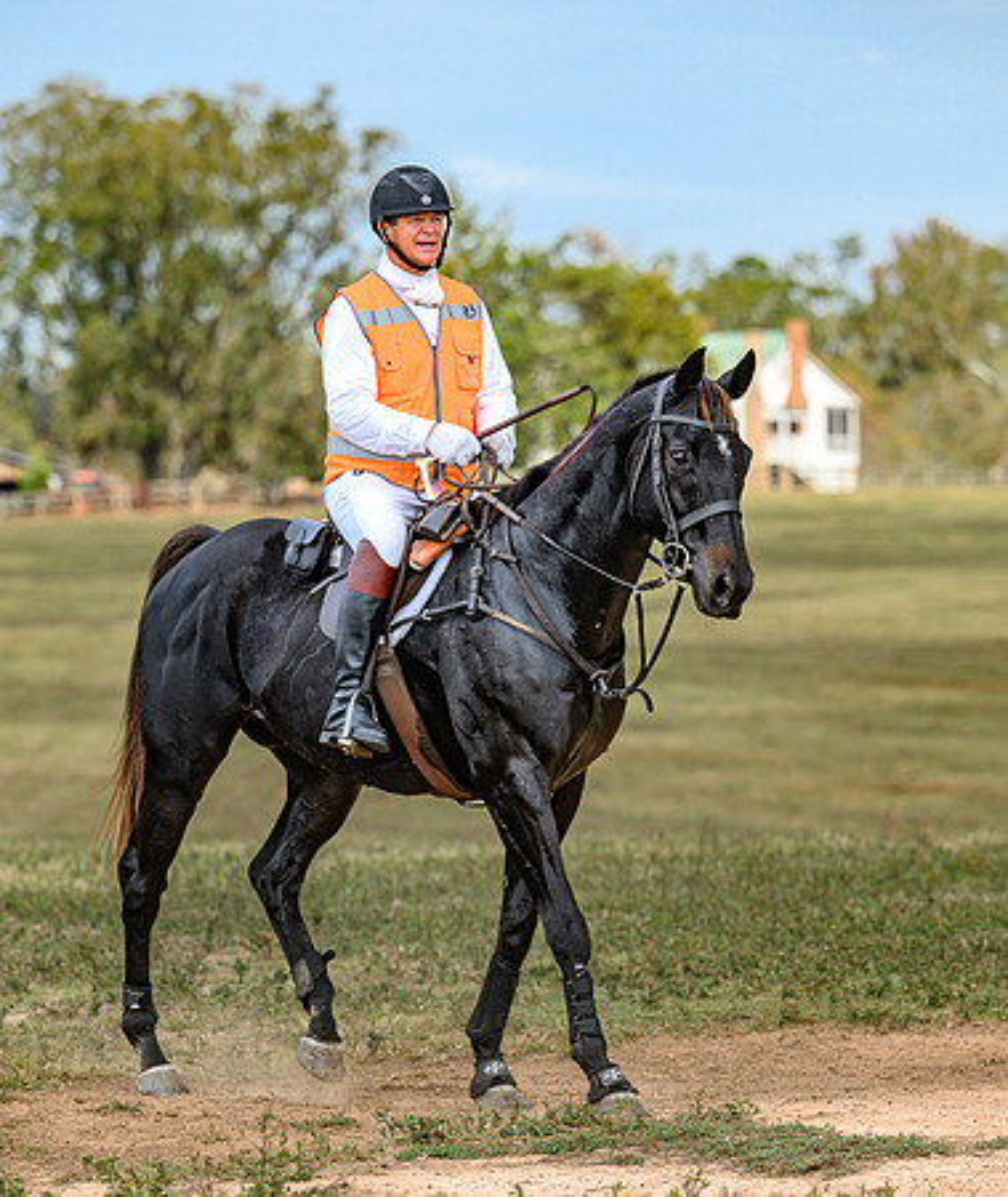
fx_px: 7167
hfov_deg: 8.0
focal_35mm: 198
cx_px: 519
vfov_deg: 9.5
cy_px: 637
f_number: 3.5
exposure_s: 1/1000
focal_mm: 135
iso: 400
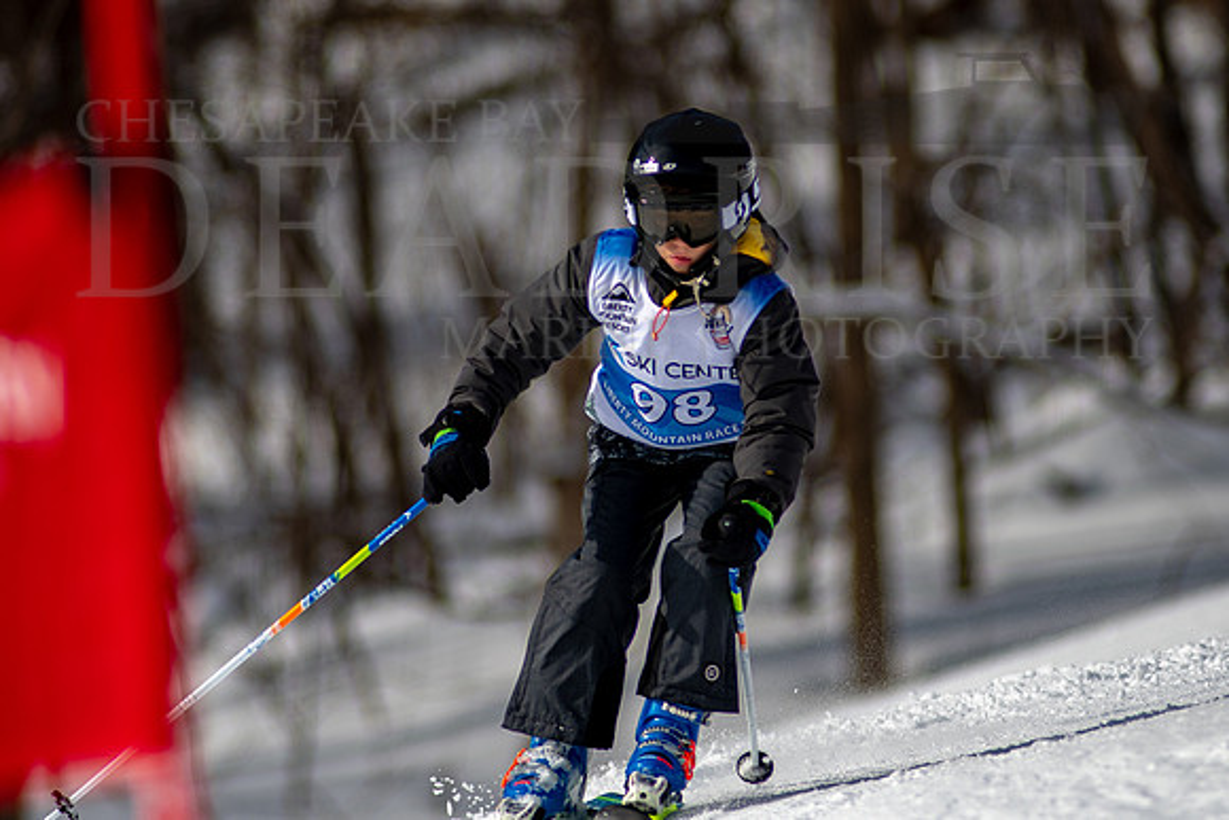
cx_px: 685
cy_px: 337
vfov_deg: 2.5
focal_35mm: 544
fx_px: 18560
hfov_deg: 3.8
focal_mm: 300
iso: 100
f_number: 2.8
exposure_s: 1/6400
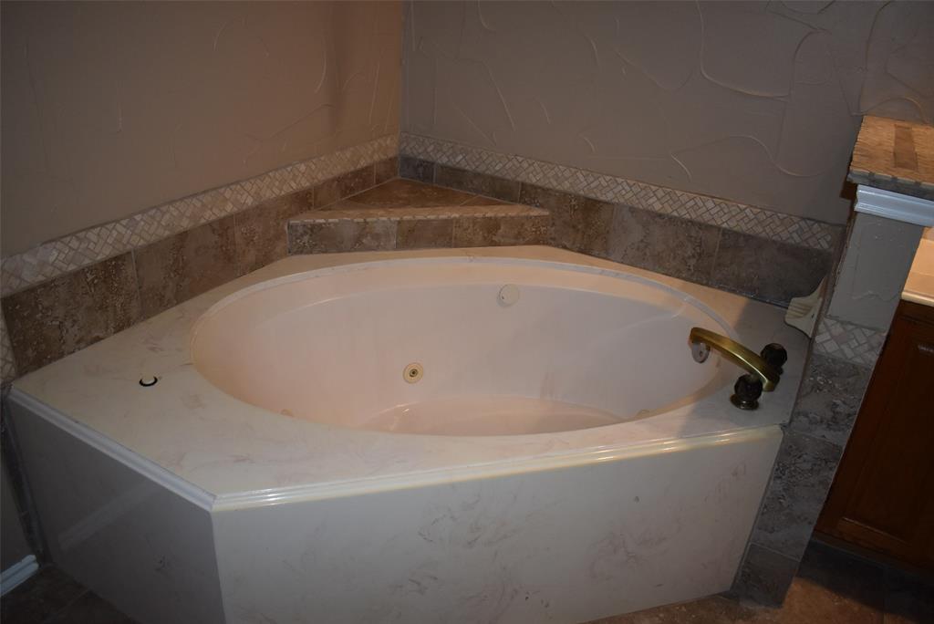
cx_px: 467
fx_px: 701
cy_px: 312
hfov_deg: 67.4
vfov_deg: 48.0
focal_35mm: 27
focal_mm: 18
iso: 900
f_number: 3.5
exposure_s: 1/125
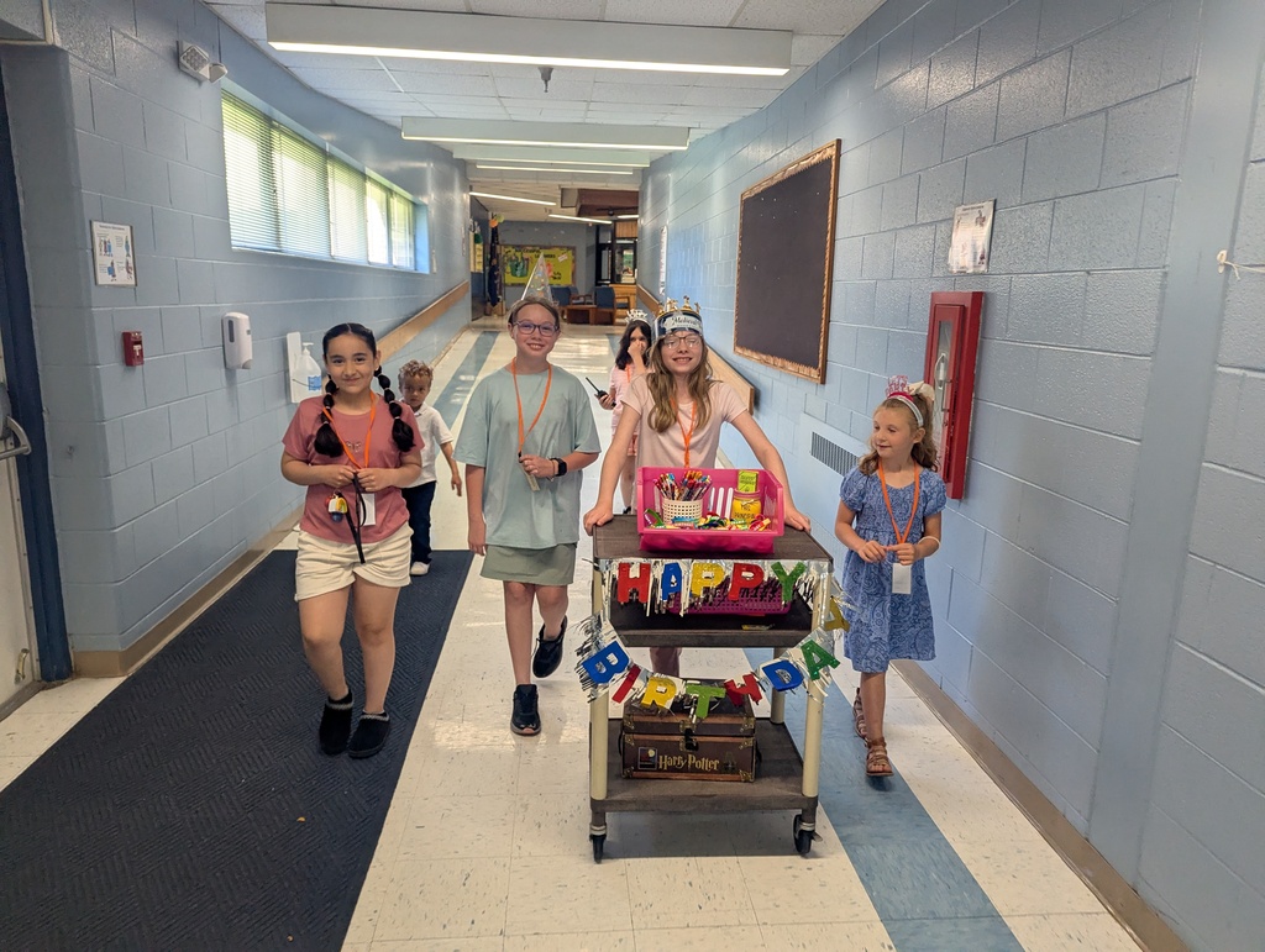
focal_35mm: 24
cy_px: 476
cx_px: 632
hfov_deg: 71.5
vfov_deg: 56.9
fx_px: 878
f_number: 1.85
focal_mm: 6.81
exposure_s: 1/120
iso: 214
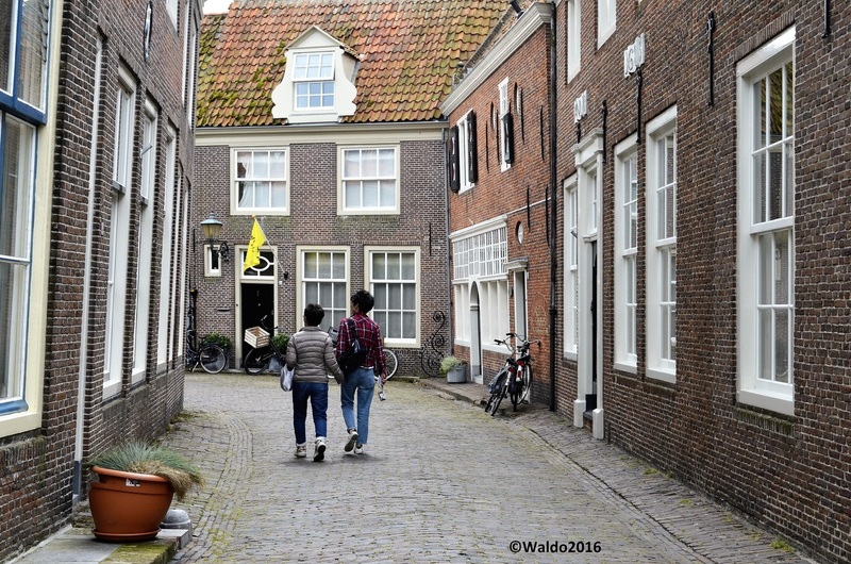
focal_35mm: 57
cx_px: 426
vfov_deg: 23.7
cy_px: 282
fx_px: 1345
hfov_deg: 35.1
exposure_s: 1/320
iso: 500
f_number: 9
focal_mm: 38
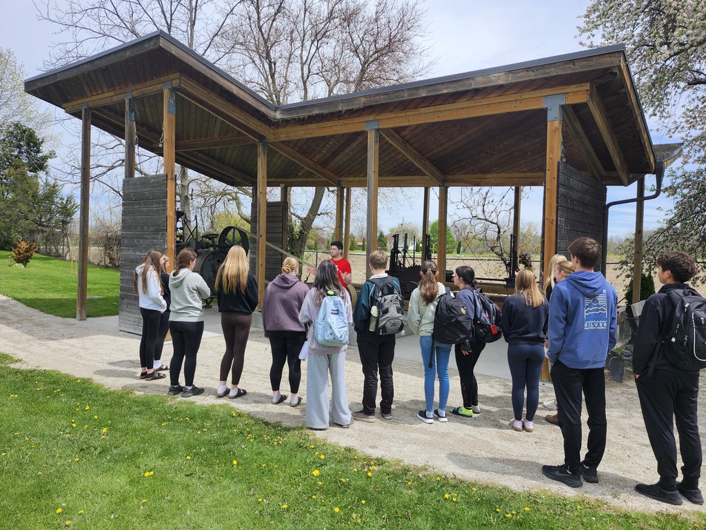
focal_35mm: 23
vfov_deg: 58.9
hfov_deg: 73.9
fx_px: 469
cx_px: 353
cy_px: 265
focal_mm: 5.54
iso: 25
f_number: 1.8
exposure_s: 1/1391
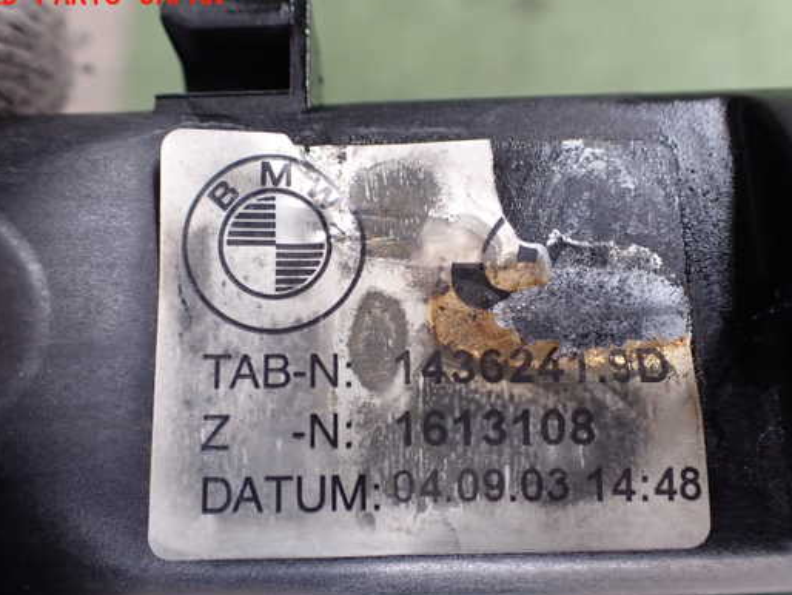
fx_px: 801
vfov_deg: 40.7
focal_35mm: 35
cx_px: 405
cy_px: 322
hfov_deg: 52.6
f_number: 2.3
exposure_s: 1/125
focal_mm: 5.4
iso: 250
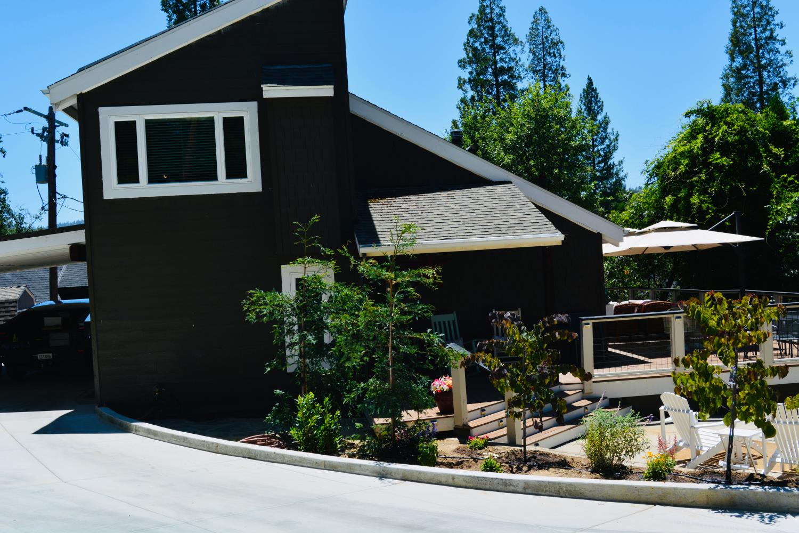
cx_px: 400
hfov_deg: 49.6
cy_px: 266
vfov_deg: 34.2
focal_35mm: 39
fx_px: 866
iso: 200
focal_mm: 26
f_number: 10
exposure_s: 1/320
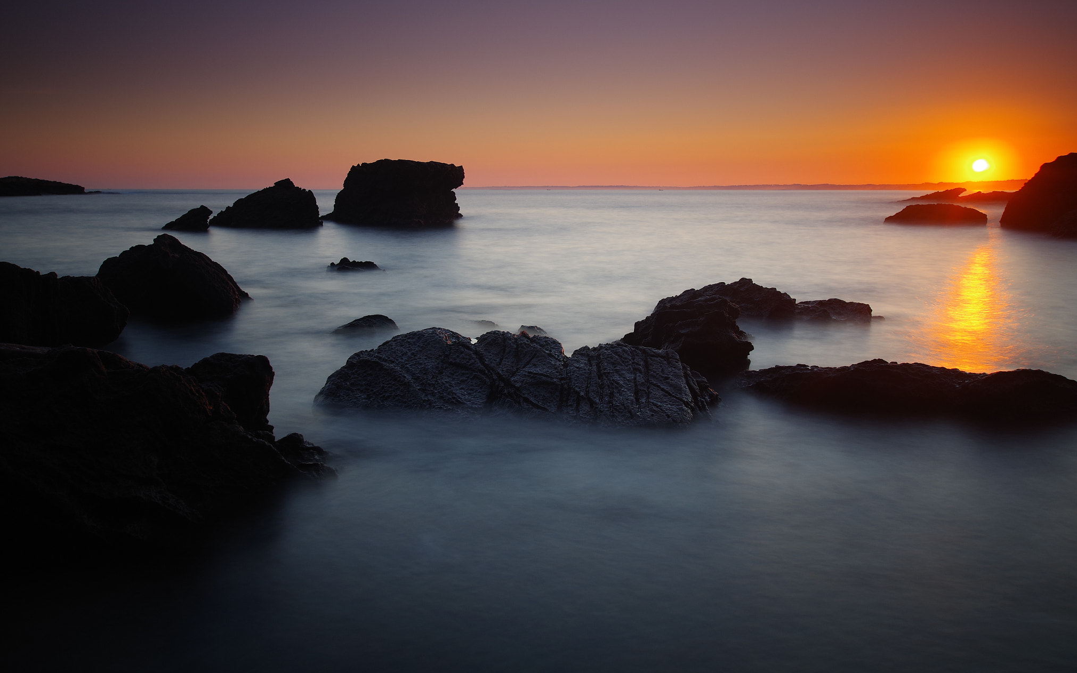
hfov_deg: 61.2
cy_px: 330
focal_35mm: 31
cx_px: 537
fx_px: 910
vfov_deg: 40.6
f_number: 3.5
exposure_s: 13
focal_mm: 20
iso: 100
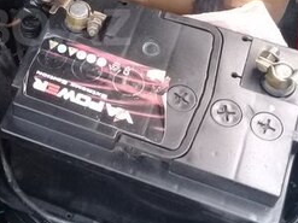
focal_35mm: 83
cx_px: 7
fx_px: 714
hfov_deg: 22.7
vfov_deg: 17.5
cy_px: 27
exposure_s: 1/33
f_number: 2.2
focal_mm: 3.3
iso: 200
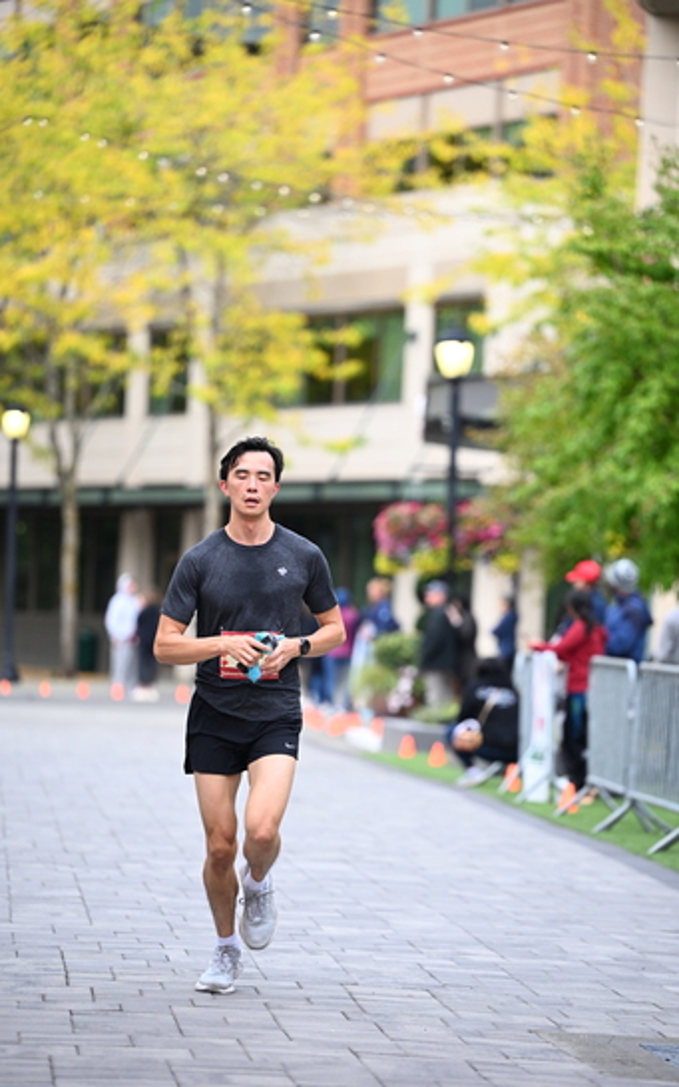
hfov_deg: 8.5
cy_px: 545
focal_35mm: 154
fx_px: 4562
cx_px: 353
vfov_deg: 13.6
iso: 1000
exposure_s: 1/1600
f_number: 2.8
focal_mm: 150
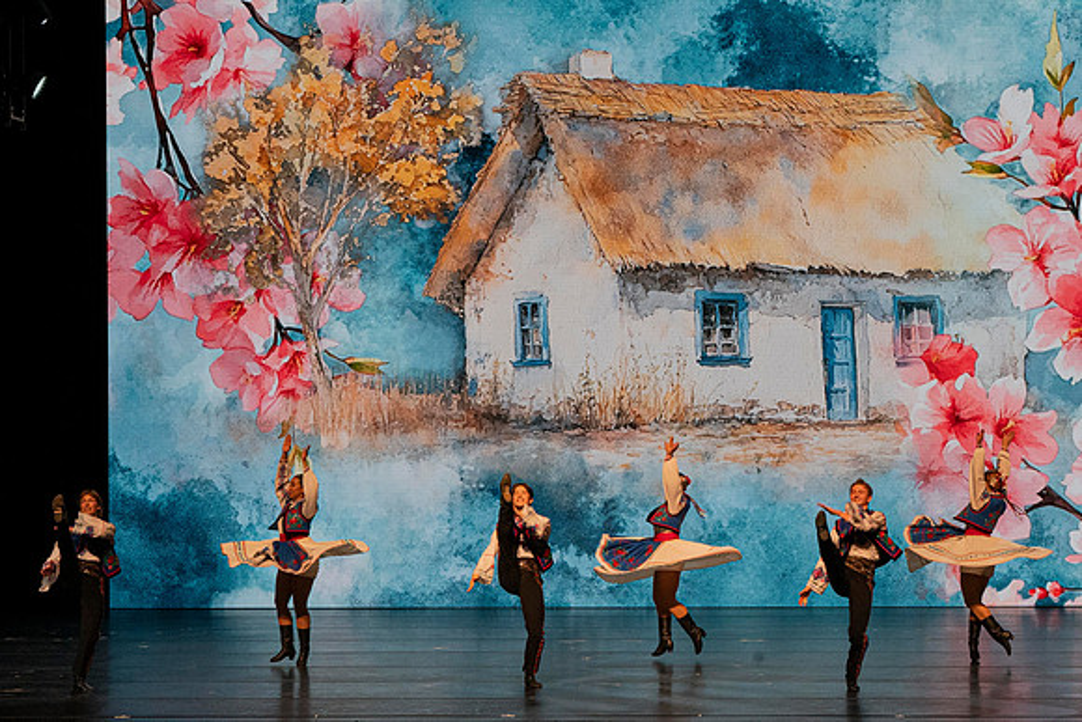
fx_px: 4087
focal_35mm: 136
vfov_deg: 10.1
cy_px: 254
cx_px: 725
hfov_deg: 15.1
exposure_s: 1/400
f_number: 13
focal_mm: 100
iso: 6400
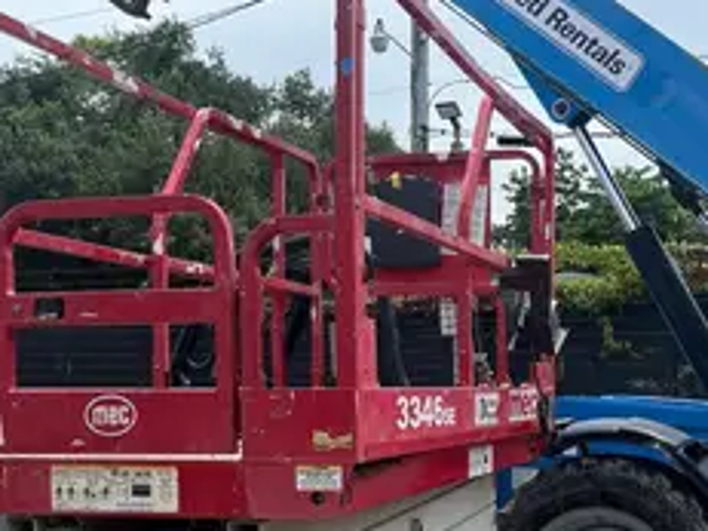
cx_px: 487
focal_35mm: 62
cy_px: 483
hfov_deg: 30.9
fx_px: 1267
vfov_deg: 23.0
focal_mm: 5.1
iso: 50
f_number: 1.6
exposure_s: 1/2571
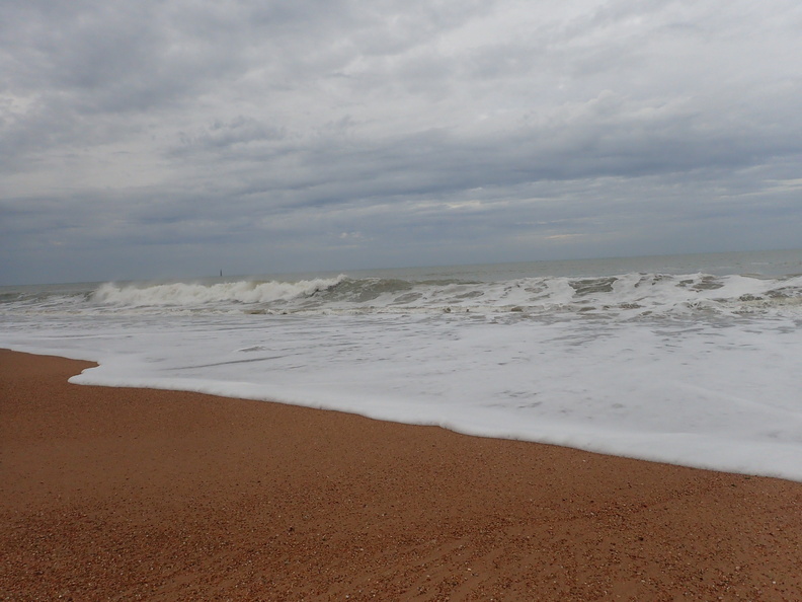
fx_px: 579
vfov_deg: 54.9
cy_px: 301
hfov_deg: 69.4
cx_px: 401
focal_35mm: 25
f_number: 2.8
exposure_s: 1/1000
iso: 200
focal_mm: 4.5
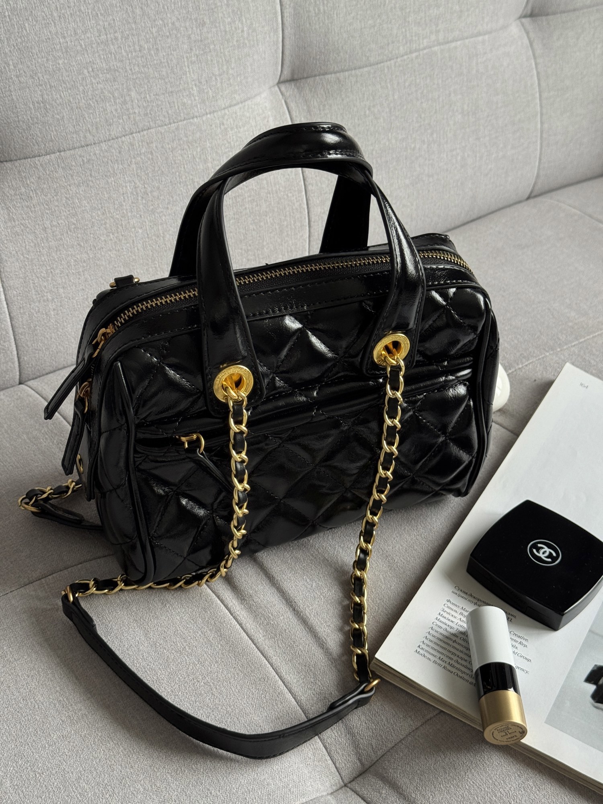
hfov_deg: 30.3
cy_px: 402
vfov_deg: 39.7
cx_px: 302
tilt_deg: -42.8
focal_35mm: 48
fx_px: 1115
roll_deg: -5.8
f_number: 1.78
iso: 100
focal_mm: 6.76
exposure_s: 1/96
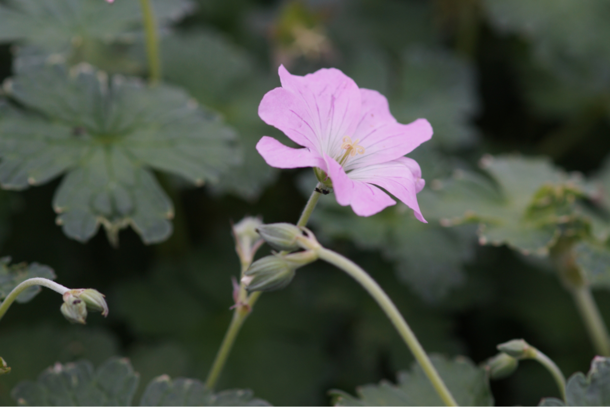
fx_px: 2541
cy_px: 204
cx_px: 305
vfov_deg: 9.1
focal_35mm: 150
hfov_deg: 13.7
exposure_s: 1/160
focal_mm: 100
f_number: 4
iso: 200
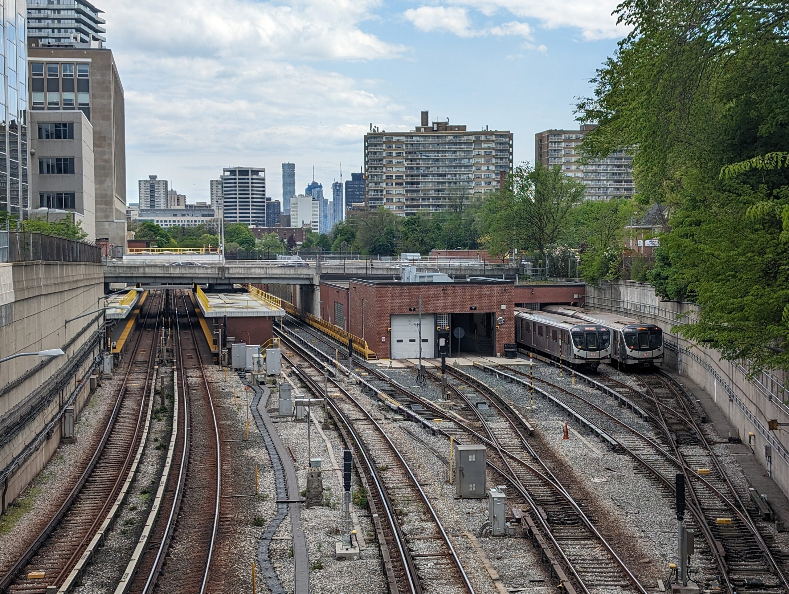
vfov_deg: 29.8
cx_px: 394
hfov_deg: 38.9
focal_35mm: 49
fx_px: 1119
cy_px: 297
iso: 21
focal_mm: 6.9
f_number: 1.68
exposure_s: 1/1112
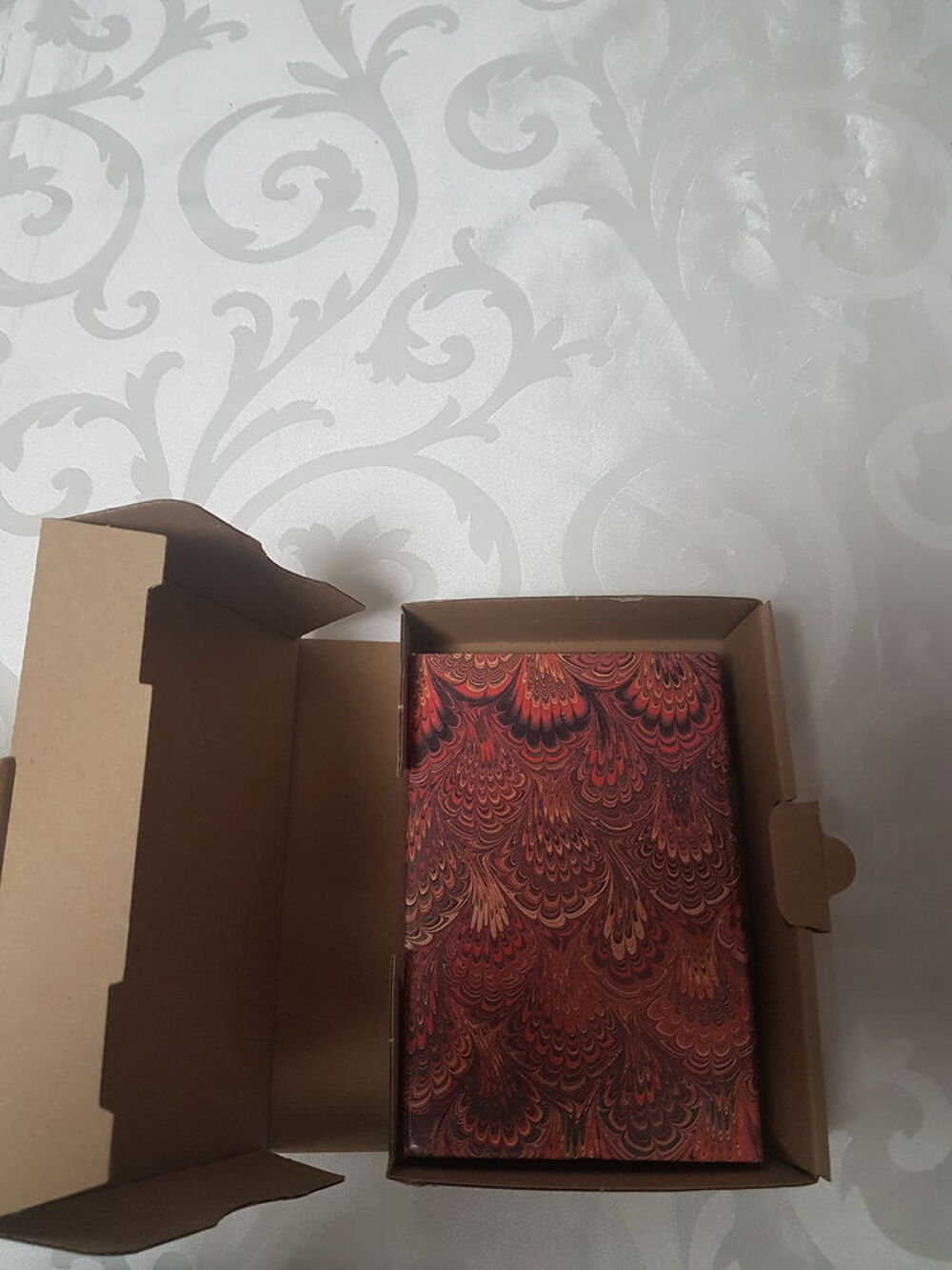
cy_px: 635
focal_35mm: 26
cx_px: 476
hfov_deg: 53.1
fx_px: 953
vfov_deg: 67.3
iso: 160
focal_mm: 4.2
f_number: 1.7
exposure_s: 1/50
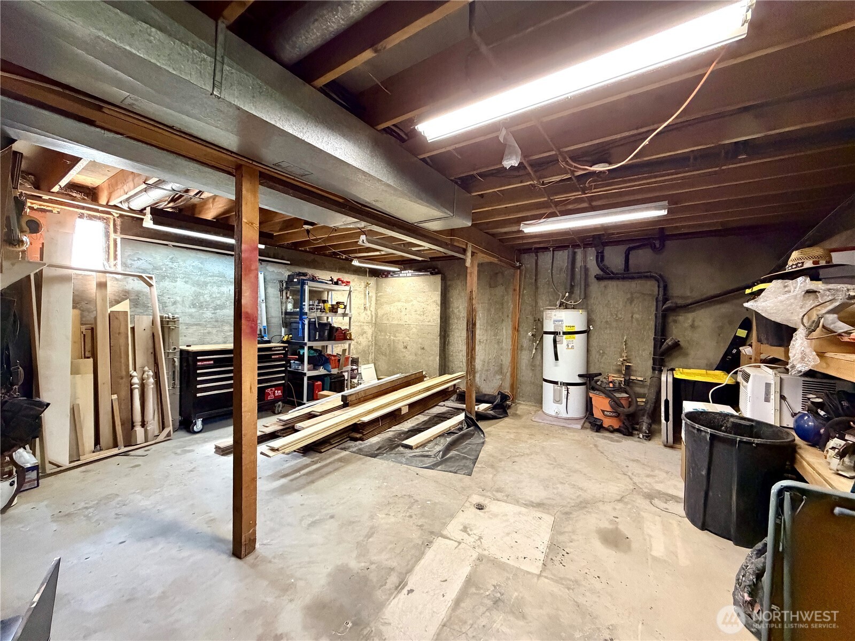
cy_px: 320
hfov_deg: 102.1
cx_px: 428
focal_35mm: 14
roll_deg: -1.4
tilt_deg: -0.4
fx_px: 346
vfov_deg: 85.7
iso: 800
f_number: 2.2
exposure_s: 1/60
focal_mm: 2.22
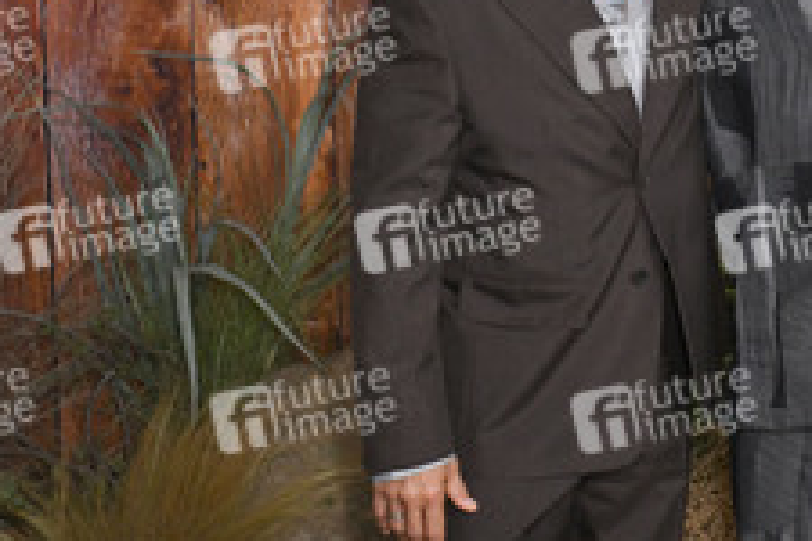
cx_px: 713
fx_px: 1579
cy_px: 141
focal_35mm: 70
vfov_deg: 19.3
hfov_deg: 27.9
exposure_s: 1/250
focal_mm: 35
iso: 1000
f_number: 7.1
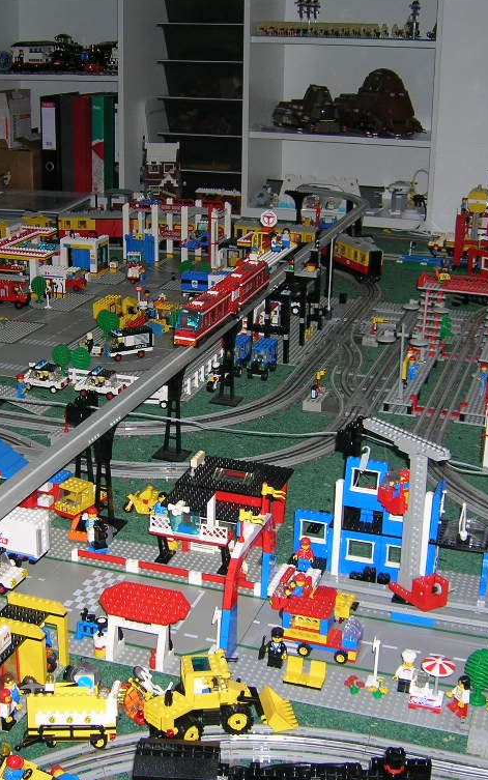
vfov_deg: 41.0
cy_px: 391
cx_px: 211
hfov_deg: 26.3
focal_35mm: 49
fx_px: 1042
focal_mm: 5.7
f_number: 2.9
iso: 52
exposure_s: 1/60.1
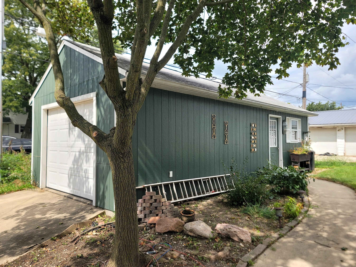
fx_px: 257
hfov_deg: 69.4
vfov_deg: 54.9
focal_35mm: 25
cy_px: 134
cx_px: 178
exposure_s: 1/556
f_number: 1.8
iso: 20
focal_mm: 7
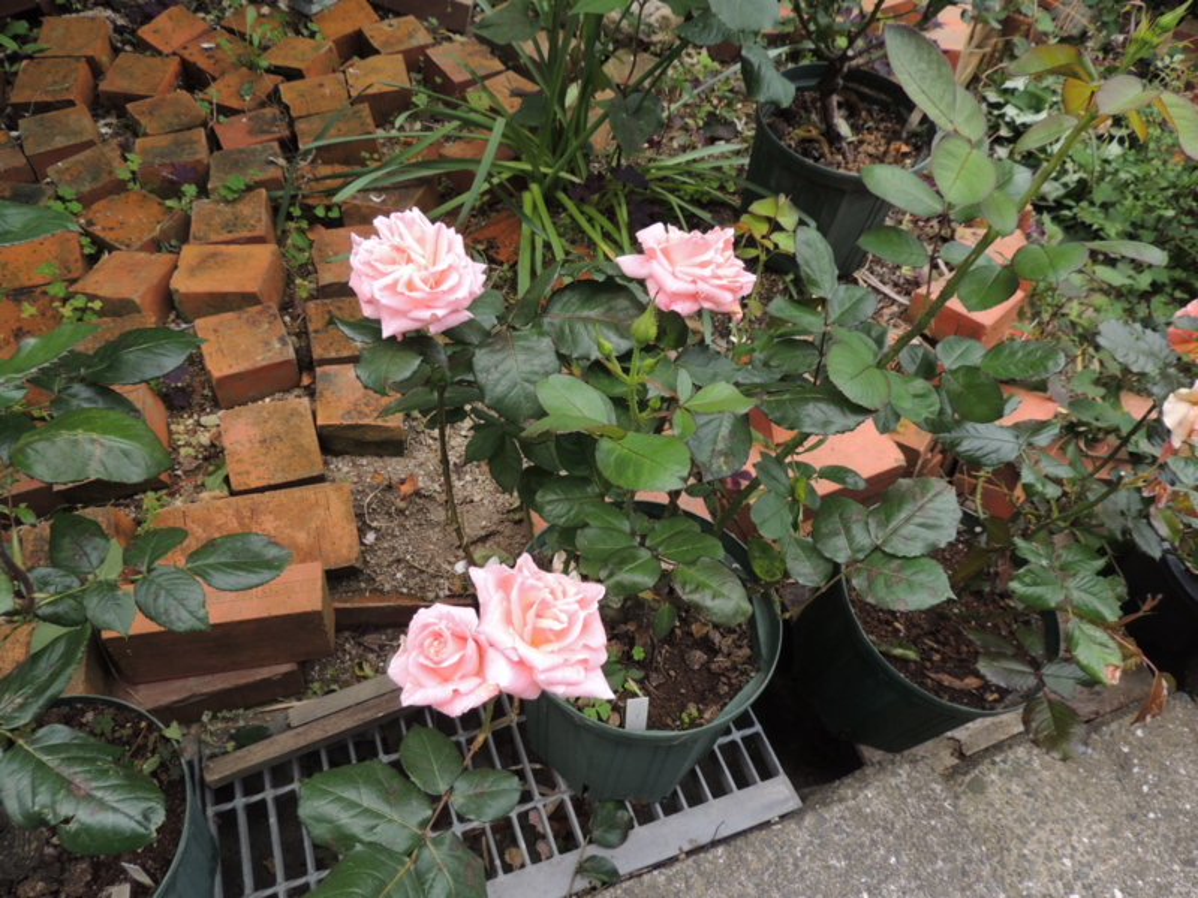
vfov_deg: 56.8
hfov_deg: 71.6
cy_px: 449
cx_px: 599
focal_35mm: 24
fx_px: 831
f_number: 3
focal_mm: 4.3
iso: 100
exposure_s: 1/320
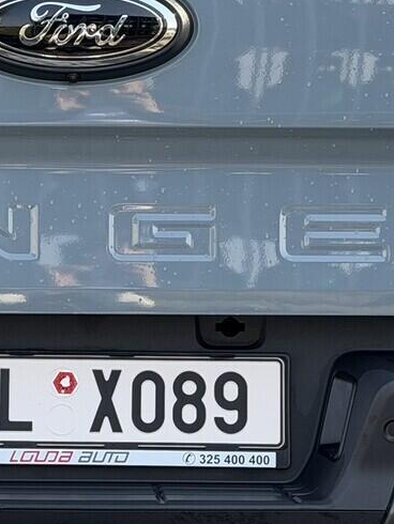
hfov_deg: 10.5
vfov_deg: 14.0
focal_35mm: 141
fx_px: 2138
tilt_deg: -5.1
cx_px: 78
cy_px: 207
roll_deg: -1.0
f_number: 1.78
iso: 64
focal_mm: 6.76
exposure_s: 1/846
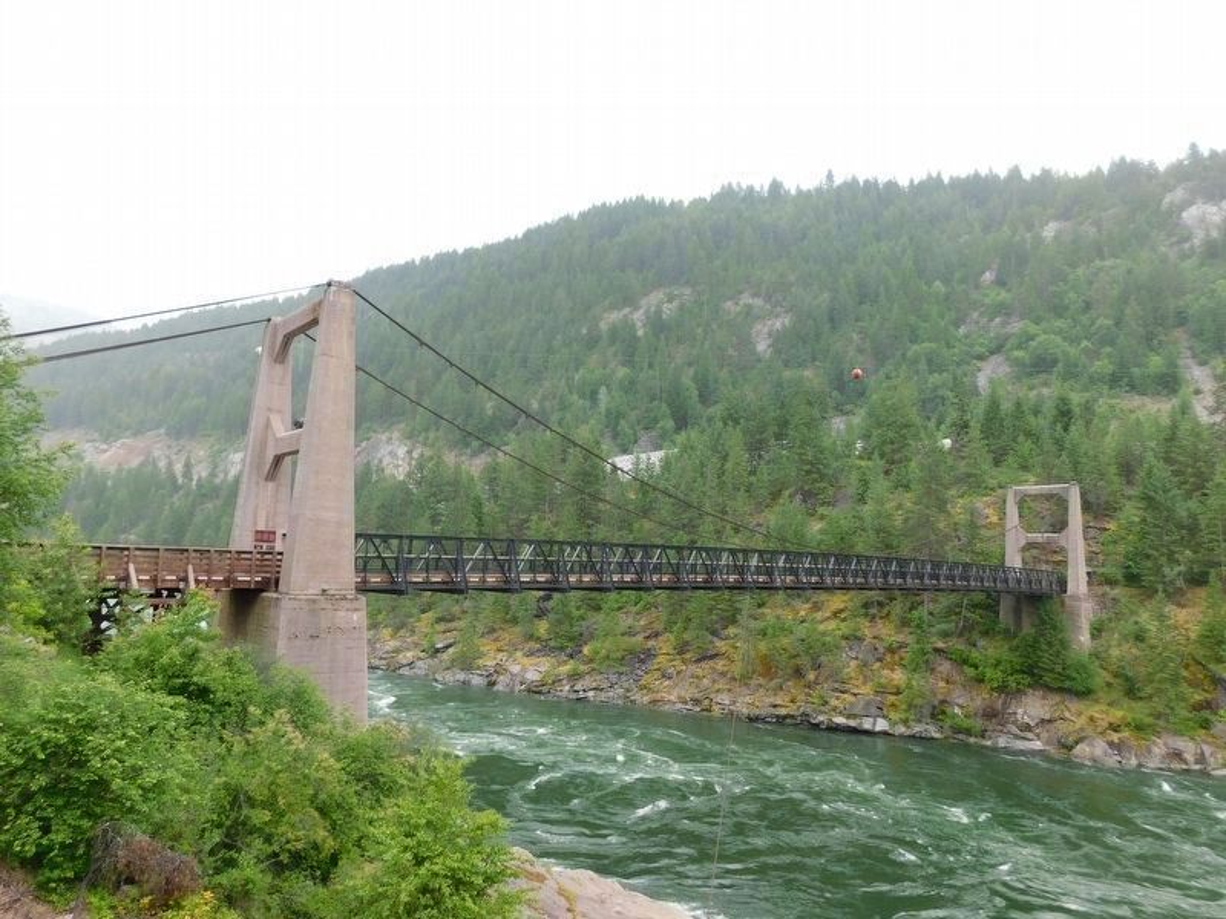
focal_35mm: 23
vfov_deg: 58.9
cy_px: 460
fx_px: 815
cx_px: 613
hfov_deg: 73.9
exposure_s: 1/200
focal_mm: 4
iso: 125
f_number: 3
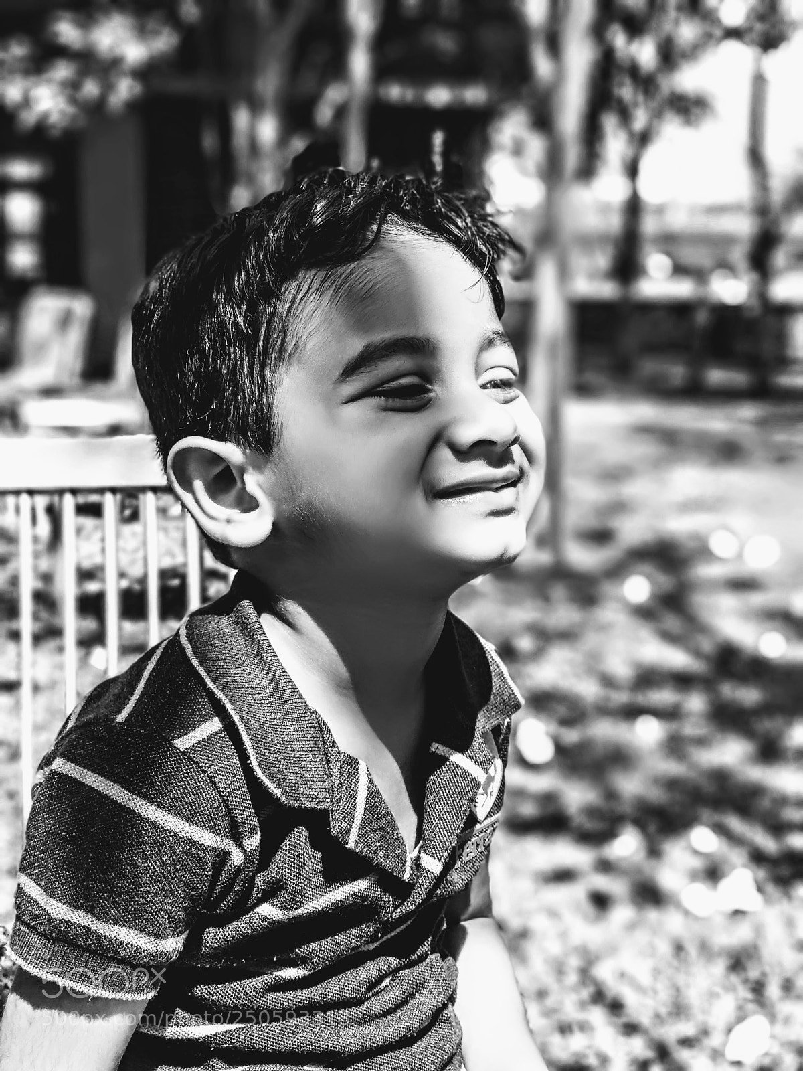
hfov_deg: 28.0
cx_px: 402
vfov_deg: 36.8
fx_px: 1608
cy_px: 536
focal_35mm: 52
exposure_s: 1/231
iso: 100
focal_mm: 5.99
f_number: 2.6
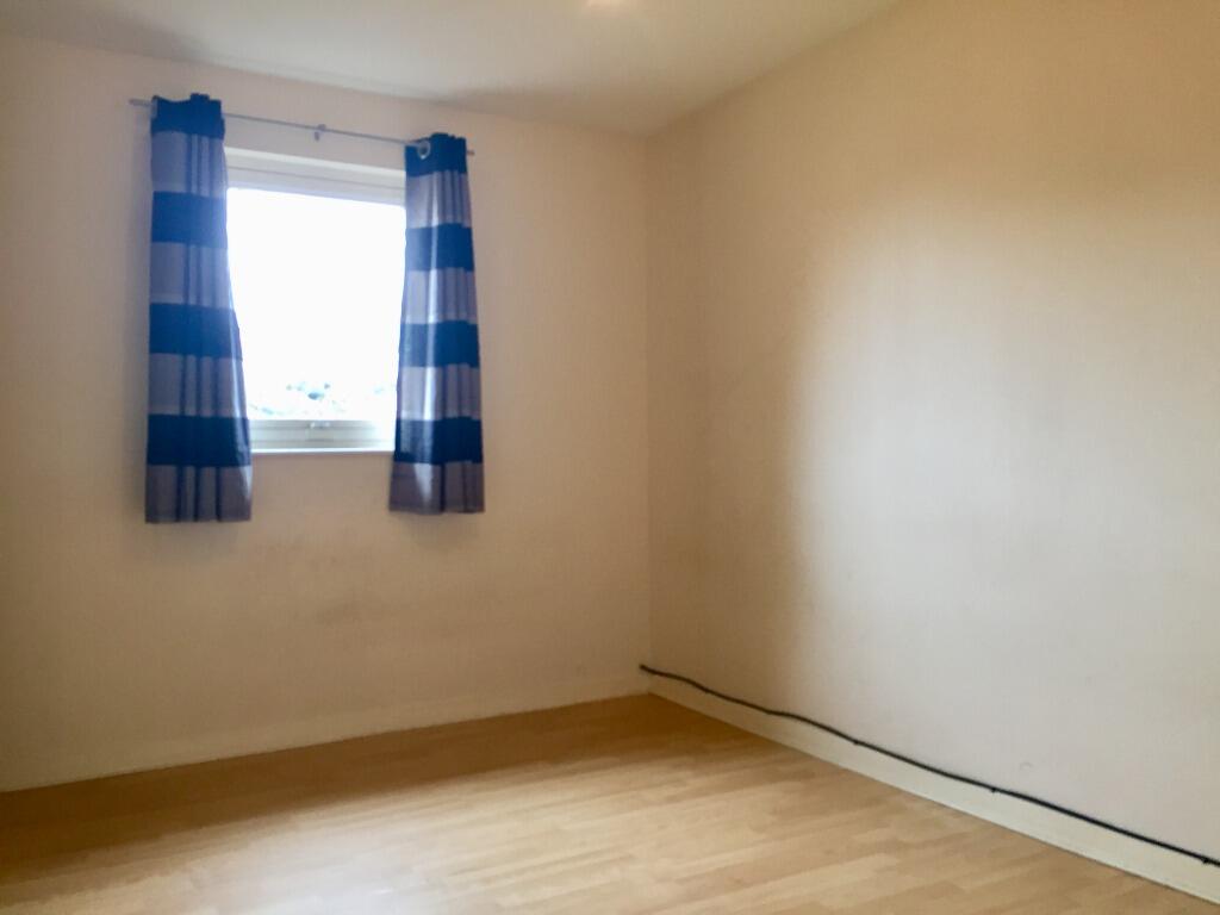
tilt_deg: +0.0
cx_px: 610
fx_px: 1022
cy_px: 458
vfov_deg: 48.2
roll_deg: +2.0
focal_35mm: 29
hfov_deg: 61.7
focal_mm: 4.15
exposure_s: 1/33
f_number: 2.2
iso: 50
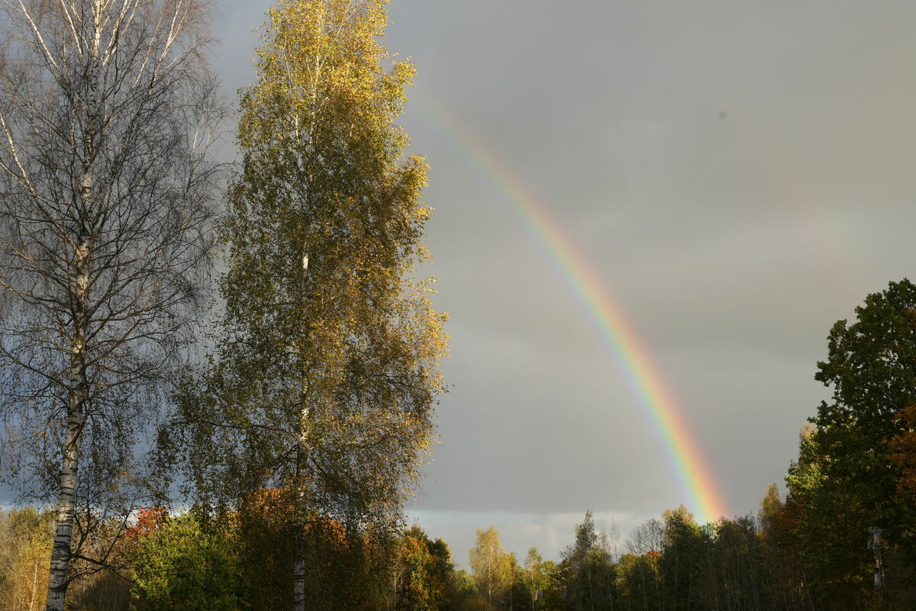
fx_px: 1170
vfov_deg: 29.2
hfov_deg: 42.7
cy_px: 306
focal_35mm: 46
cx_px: 458
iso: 250
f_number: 10
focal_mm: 46
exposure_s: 1/160
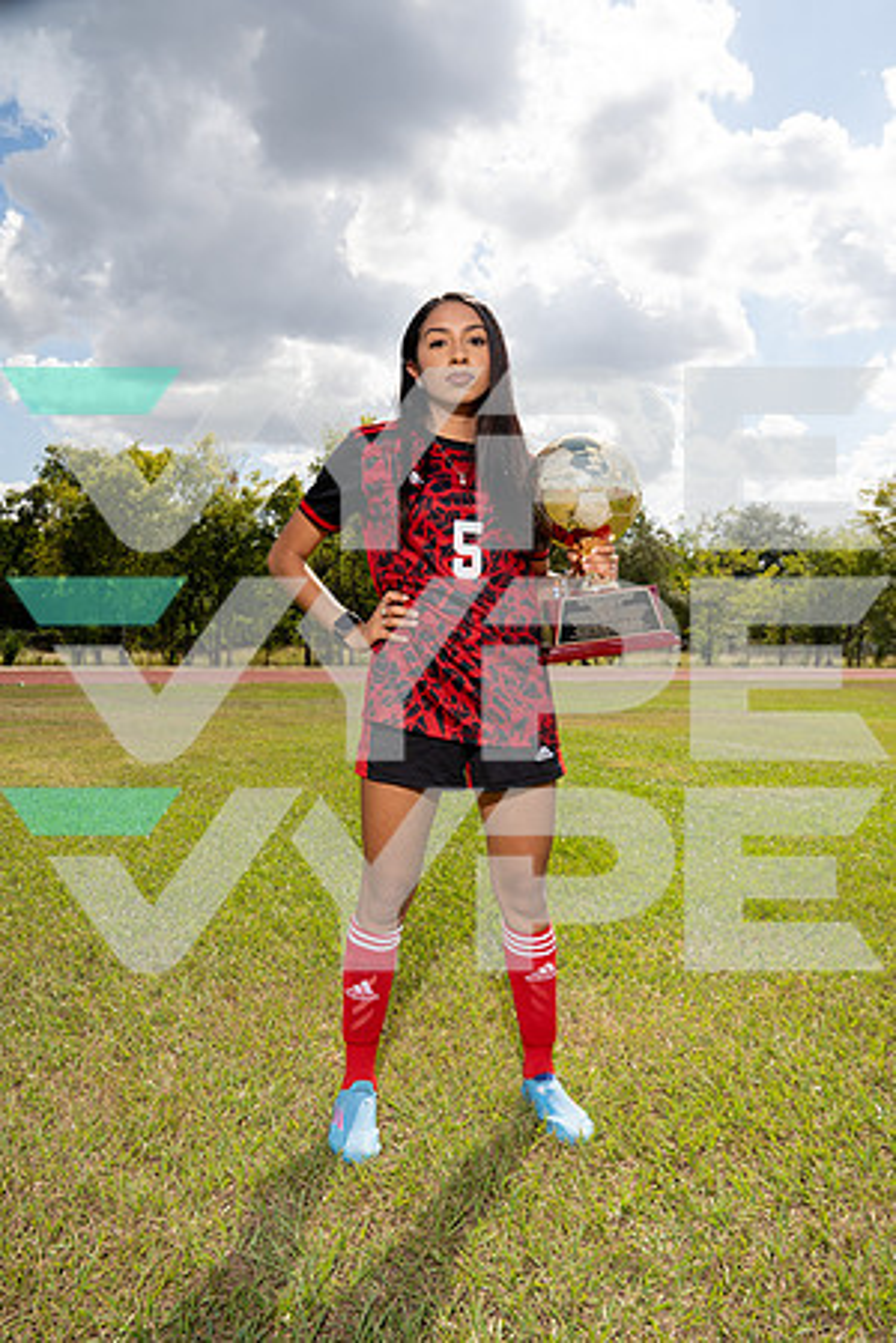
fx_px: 1083
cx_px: 448
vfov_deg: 63.7
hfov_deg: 45.0
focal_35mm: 29
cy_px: 672
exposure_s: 1/250
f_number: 8
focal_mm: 29
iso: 100
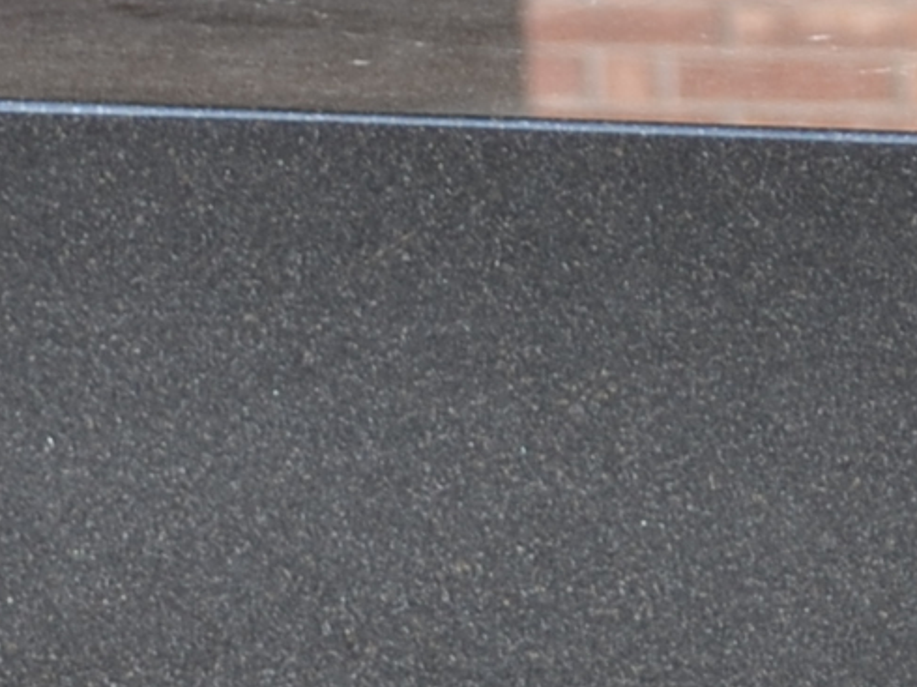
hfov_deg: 4.2
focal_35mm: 468
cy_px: 1717
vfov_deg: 3.1
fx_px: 12392
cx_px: 376
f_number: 5.6
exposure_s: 1/125
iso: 100
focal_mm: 46
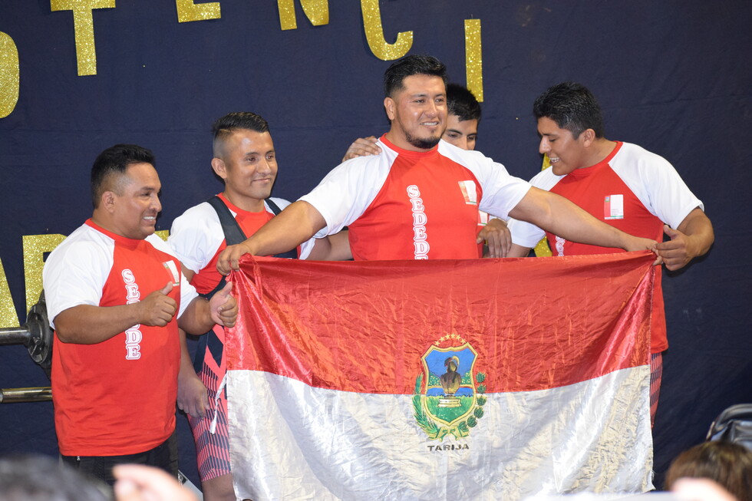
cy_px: 250
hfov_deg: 15.2
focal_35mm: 135
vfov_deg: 10.2
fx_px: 2819
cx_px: 376
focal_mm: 90
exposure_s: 1/60
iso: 2200
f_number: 4.8
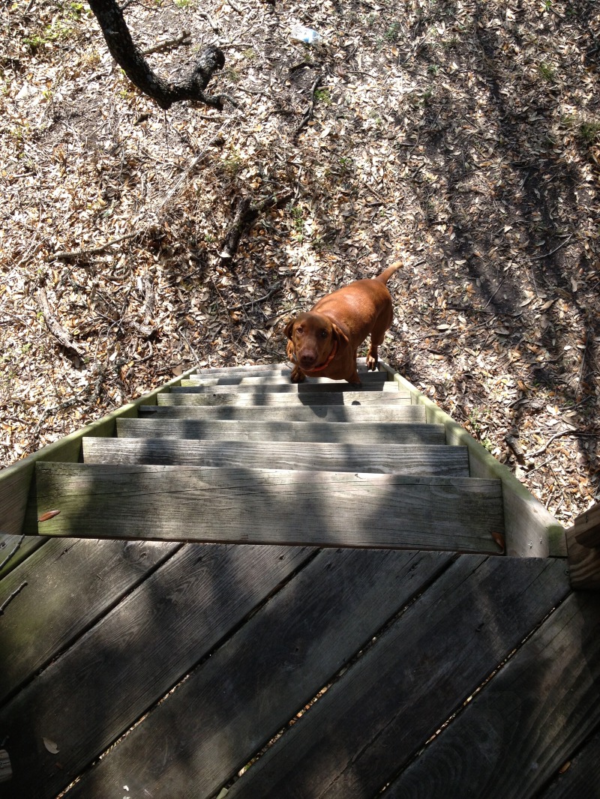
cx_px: 300
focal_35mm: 35
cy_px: 400
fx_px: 809
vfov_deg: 52.6
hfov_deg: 40.7
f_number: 2.4
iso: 64
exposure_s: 1/593
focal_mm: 4.28
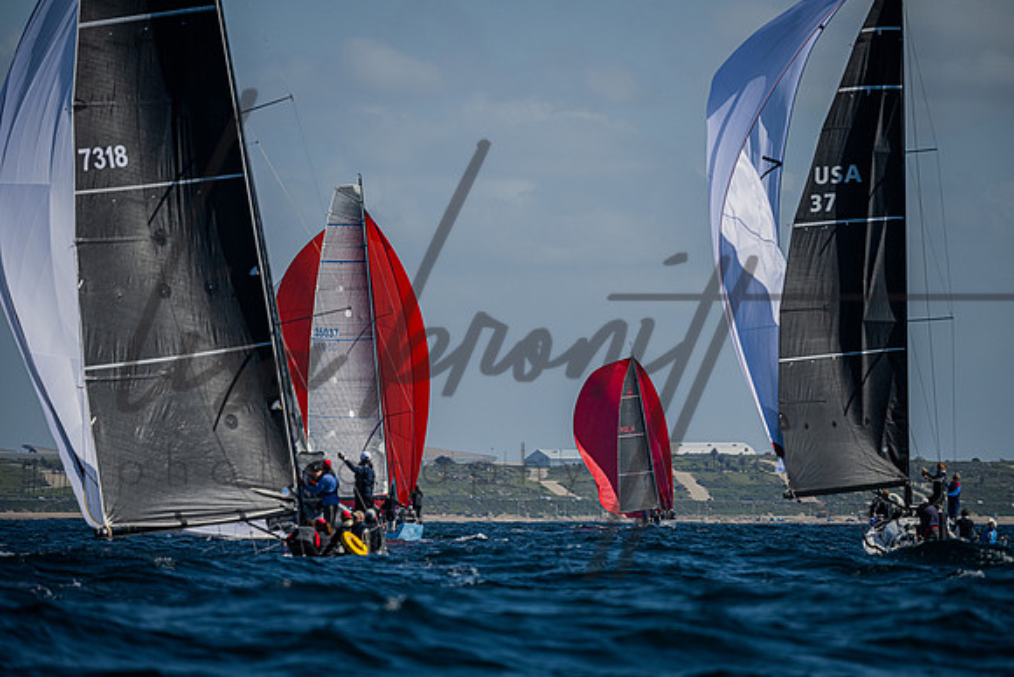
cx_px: 524
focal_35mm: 307
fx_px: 8647
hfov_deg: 6.7
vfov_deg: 4.5
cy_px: 338
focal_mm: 290
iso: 400
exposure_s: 1/6400
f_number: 5.3
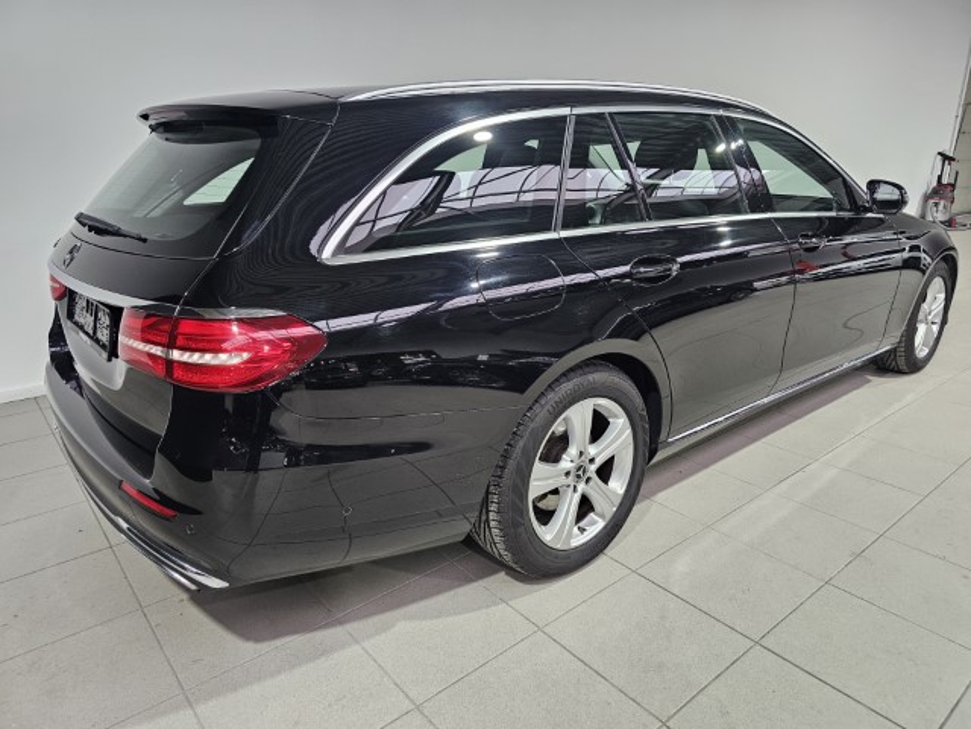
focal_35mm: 23
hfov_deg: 73.9
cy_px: 364
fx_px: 645
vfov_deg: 58.9
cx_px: 486
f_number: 1.7
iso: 250
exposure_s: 1/180
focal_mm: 6.3
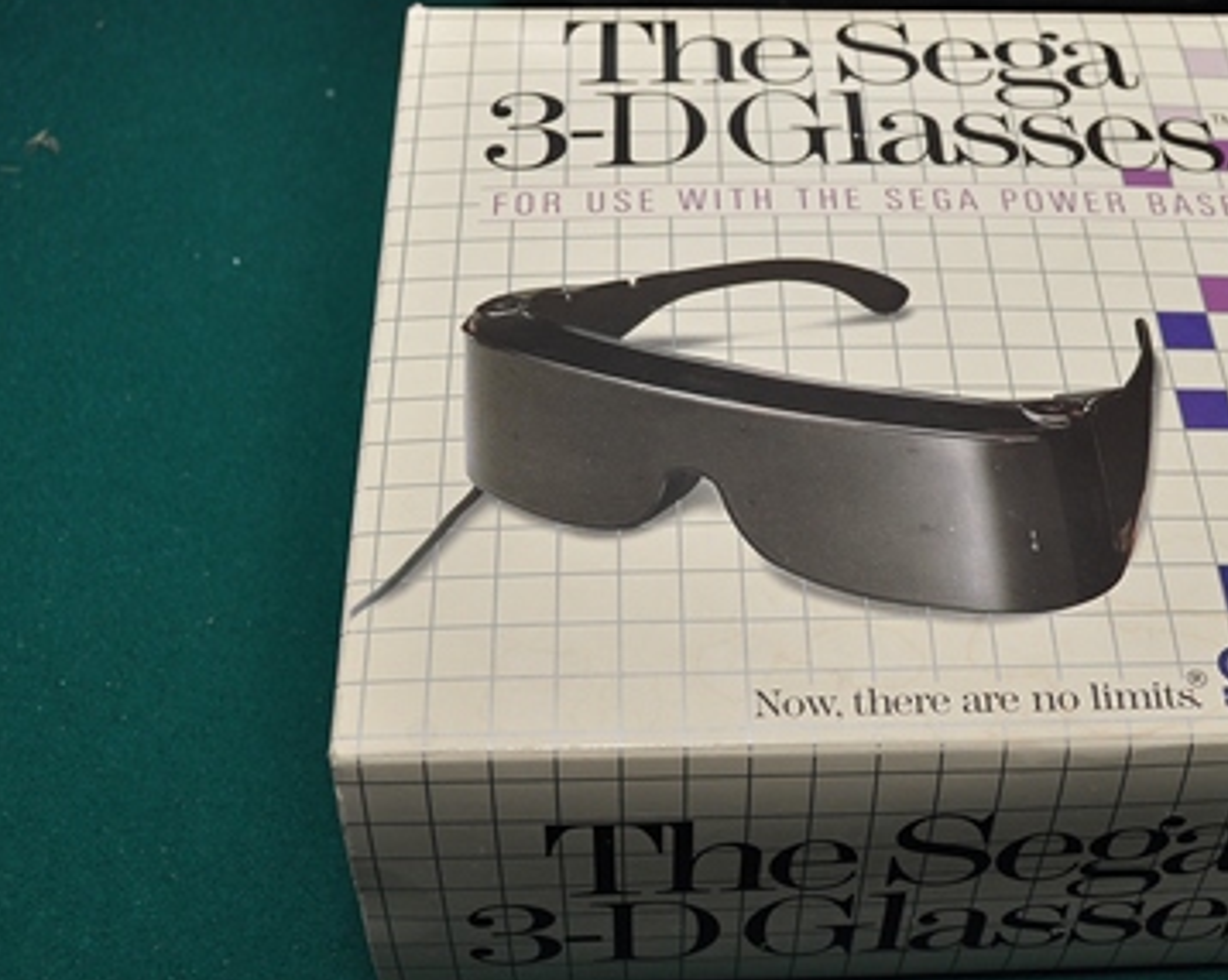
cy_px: 478
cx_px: 810
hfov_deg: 32.3
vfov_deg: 26.3
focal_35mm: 58
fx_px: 2101
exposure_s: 1/200
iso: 400
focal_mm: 23
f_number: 5.6
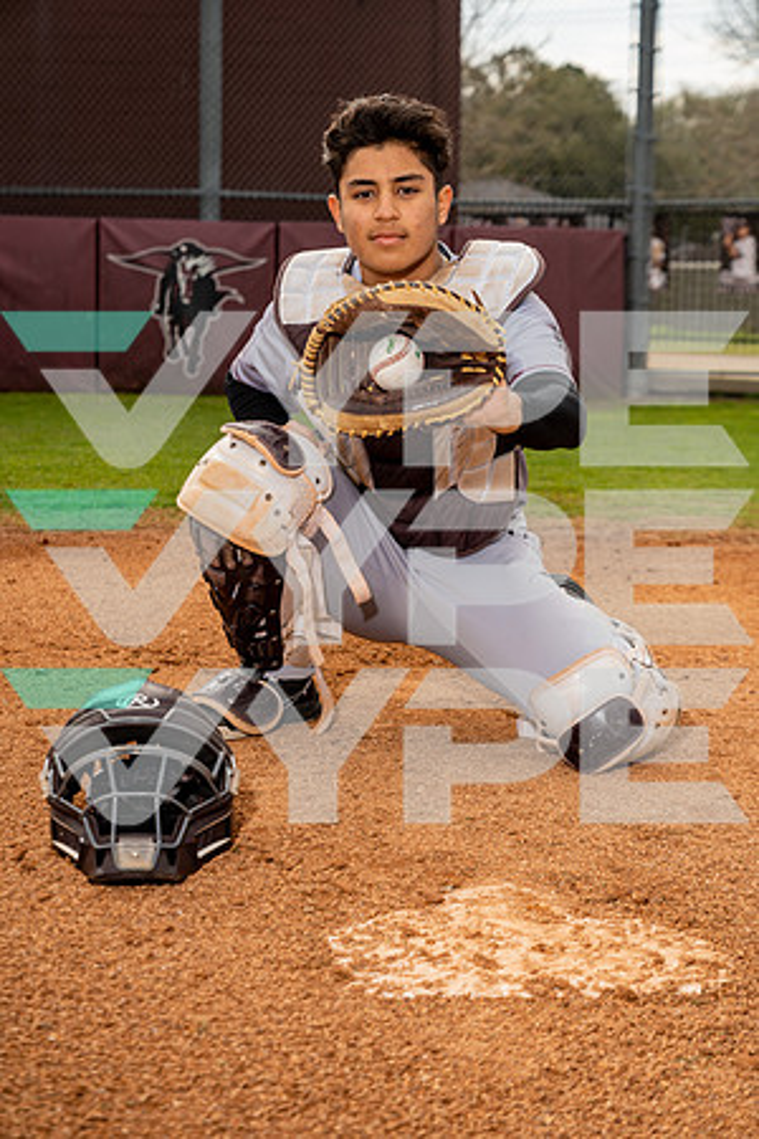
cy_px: 570
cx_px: 380
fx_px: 2119
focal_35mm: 67
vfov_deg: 30.1
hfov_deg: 20.3
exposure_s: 1/250
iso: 100
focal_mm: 67
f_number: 5
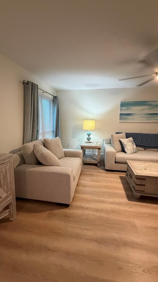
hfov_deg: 67.0
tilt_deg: -7.0
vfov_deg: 99.3
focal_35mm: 16
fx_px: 119
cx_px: 77
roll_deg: -2.0
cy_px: 136
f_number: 2.2
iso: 500
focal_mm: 2.22
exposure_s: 1/60
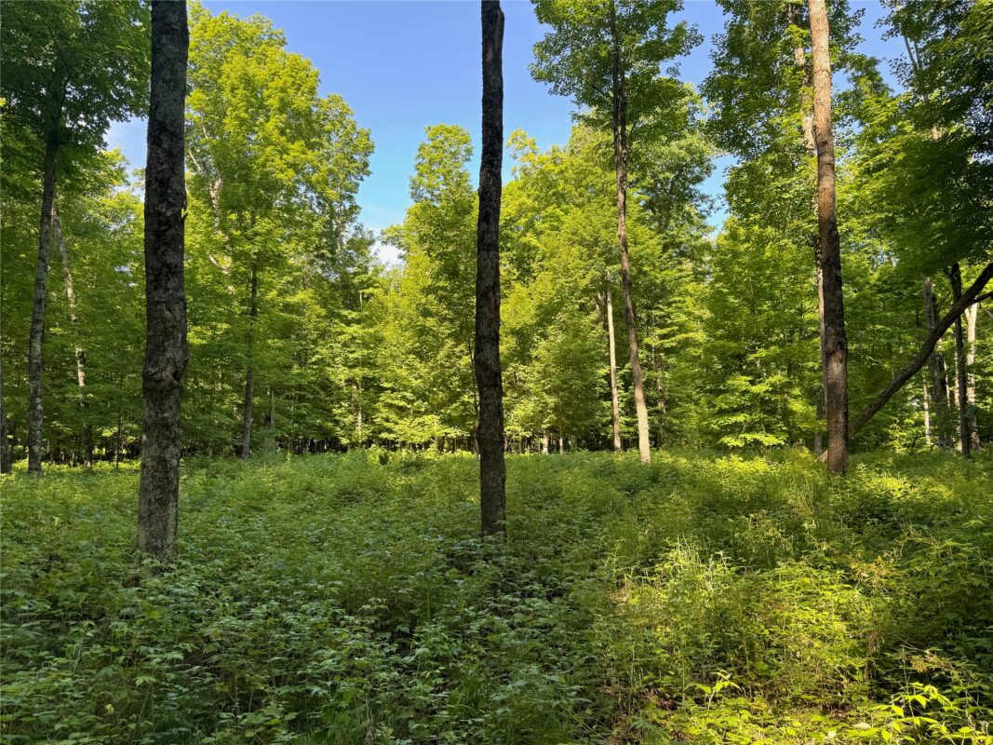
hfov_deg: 71.6
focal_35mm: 24
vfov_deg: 56.8
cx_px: 496
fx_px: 688
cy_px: 372
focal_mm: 6.76
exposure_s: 1/175
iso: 80
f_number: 1.78
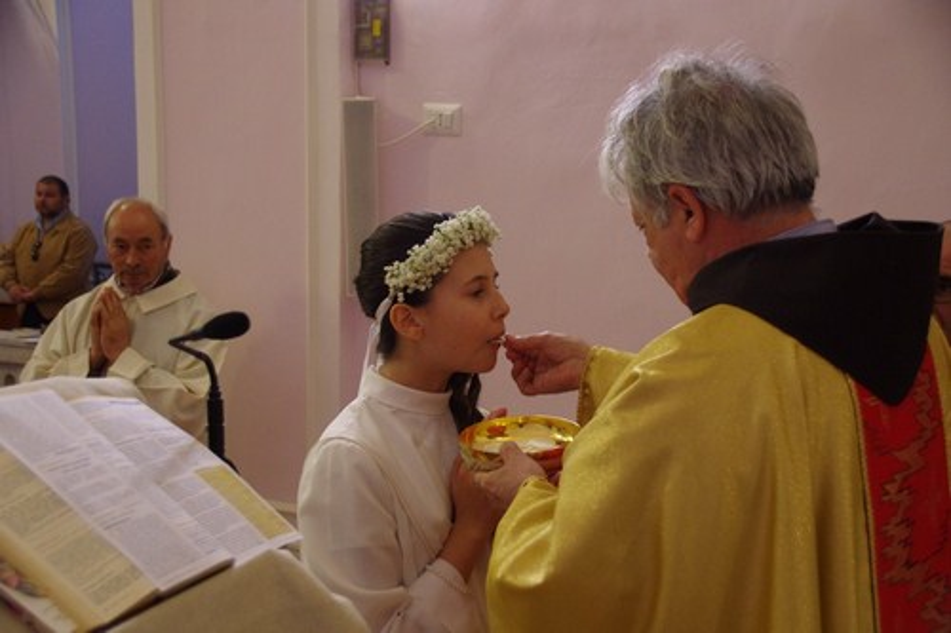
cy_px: 316
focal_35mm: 55
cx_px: 476
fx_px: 1452
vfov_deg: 24.6
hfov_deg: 36.3
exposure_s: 1/60
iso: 1600
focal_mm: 37
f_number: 4.5
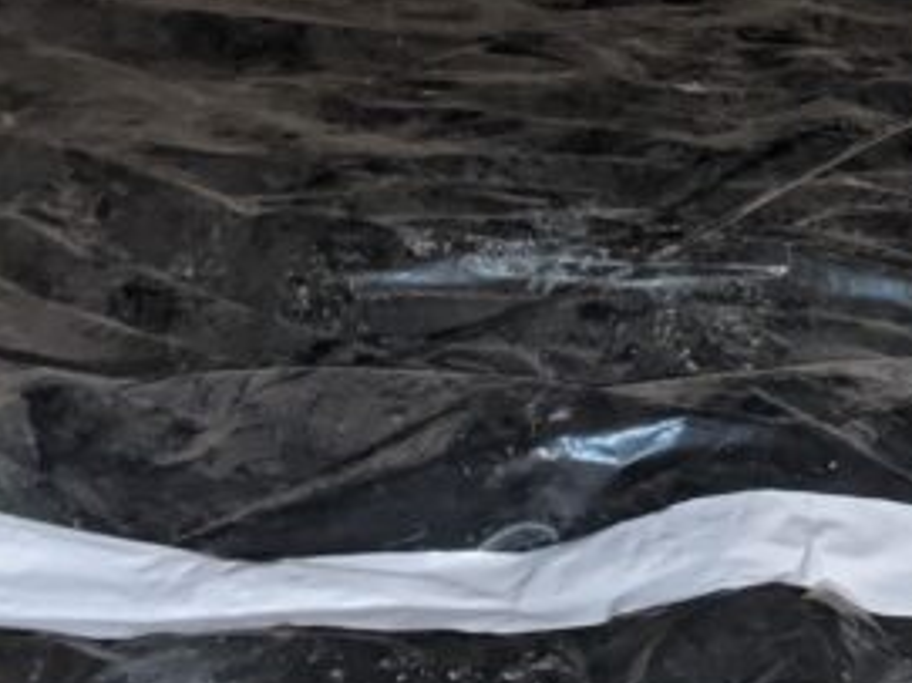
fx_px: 2686
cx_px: 909
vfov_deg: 14.4
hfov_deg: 18.8
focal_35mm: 102
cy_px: 84
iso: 1230
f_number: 1.8
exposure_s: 1/15
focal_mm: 4.44
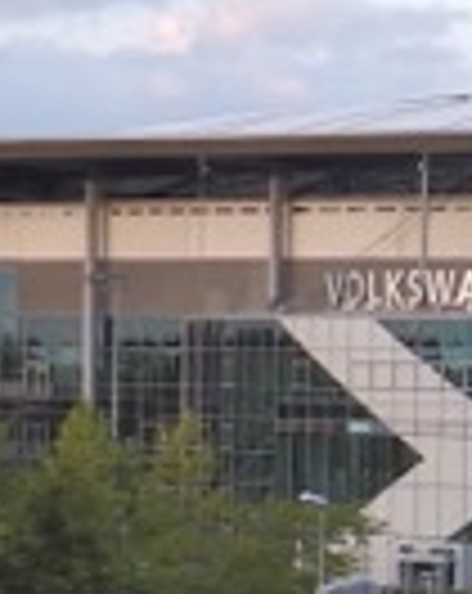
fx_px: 4346
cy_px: 536
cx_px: 1223
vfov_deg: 7.8
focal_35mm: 248
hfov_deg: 5.9
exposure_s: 1/50
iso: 80
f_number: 4
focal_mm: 6.8
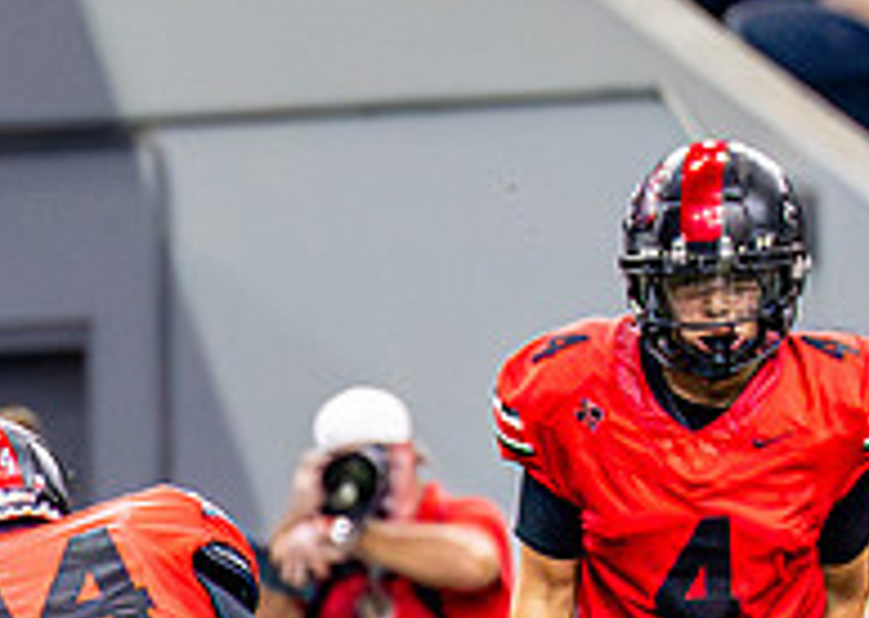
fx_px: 30660
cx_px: -418
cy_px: 848
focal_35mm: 1244
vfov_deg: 1.2
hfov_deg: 1.6
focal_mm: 200
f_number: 2.8
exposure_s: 1/1600
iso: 5000
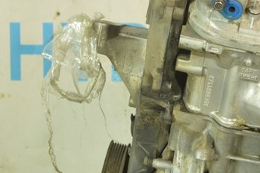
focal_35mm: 138
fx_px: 996
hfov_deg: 14.5
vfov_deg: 9.9
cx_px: 284
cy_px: 136
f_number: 5.6
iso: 400
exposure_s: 1/20
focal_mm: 30
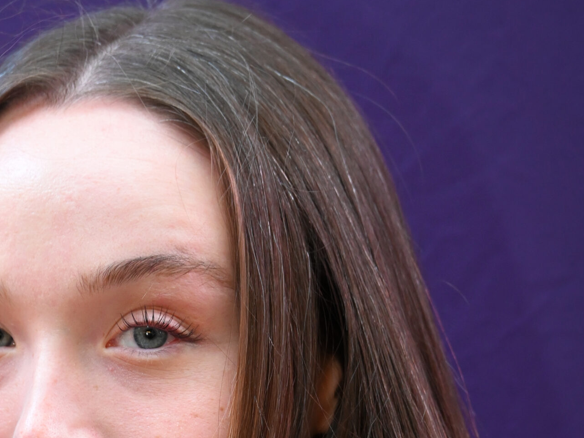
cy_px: 529
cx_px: 213
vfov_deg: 8.9
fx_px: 2784
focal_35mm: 165
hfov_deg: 12.0
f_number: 6.3
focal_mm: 86
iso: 2500
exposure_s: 1/100
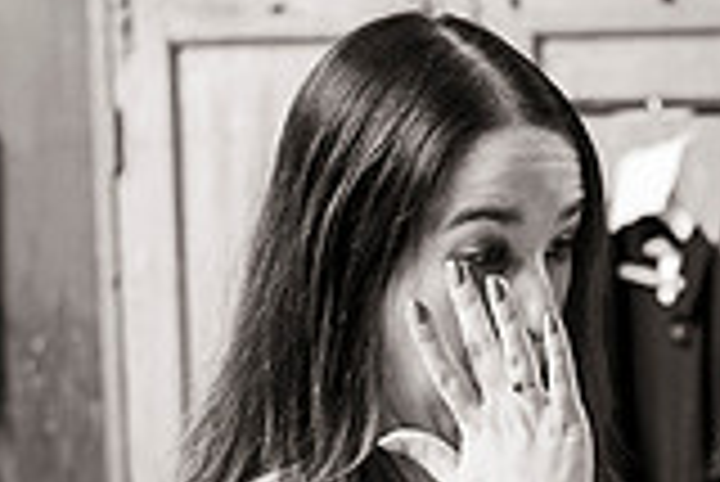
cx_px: 1040
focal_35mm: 181
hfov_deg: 11.0
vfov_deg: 7.5
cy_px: 563
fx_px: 3623
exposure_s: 1/250
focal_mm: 50
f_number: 2.8
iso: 1600
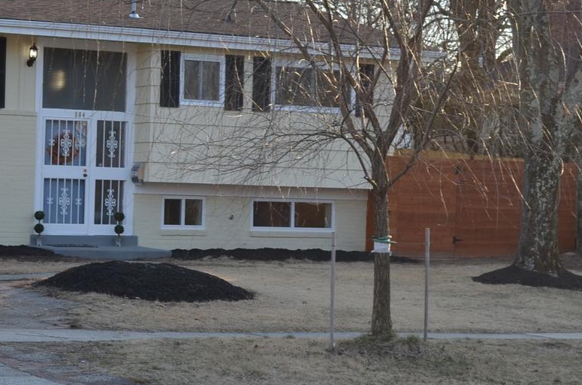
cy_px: 247
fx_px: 1661
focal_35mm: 103
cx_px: 74
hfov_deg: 19.6
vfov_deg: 13.2
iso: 200
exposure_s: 1/160
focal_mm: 26
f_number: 6.3
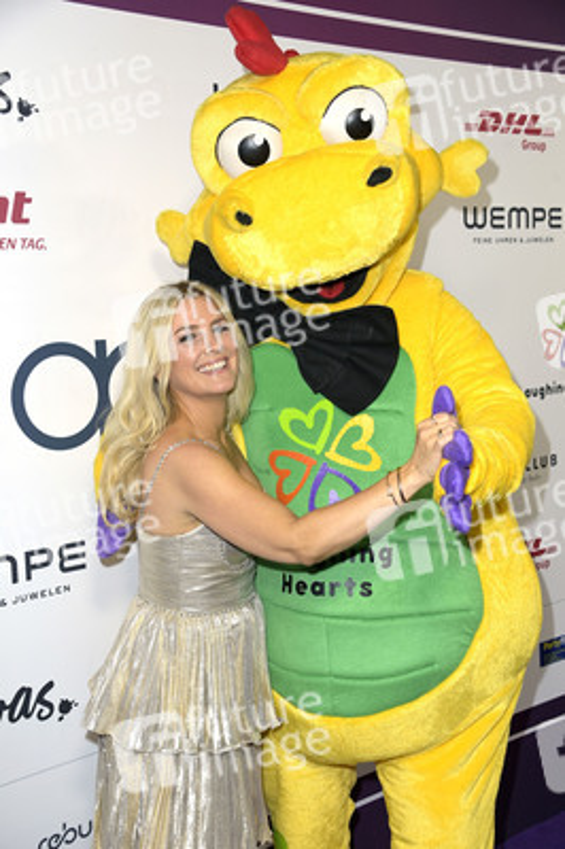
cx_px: 282
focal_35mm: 52
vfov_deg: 38.2
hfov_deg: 25.9
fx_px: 1226
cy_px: 424
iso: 640
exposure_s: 1/250
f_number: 5
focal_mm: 52
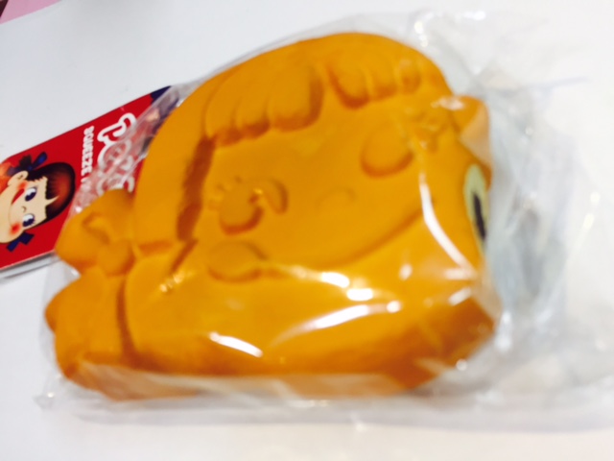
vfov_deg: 48.2
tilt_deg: -52.5
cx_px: 307
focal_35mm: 29
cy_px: 230
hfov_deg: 61.7
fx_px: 514
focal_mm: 4.15
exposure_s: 1/33
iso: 32
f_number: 2.2
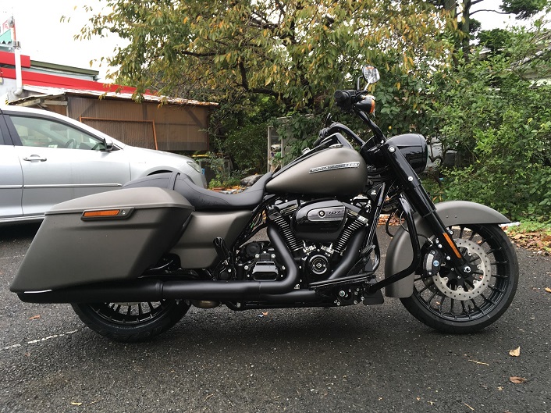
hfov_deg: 61.7
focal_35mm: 29
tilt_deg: -6.8
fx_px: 461
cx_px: 276
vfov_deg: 48.2
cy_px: 206
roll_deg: +2.1
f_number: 2.2
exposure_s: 1/120
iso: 25
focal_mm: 4.15
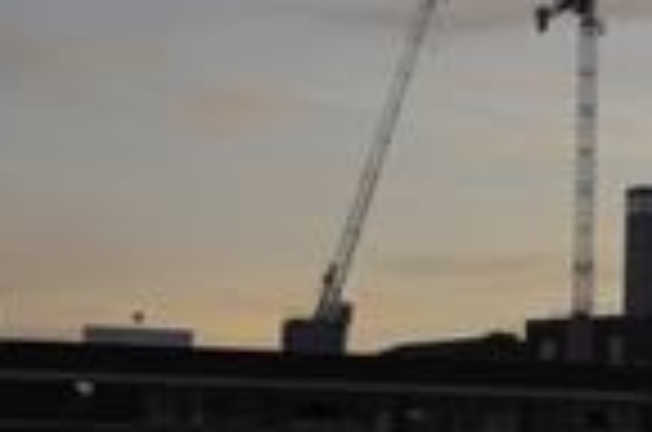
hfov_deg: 11.0
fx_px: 3072
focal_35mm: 170
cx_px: 1317
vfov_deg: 8.0
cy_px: 457
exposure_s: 1/640
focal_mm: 24
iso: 200
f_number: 4
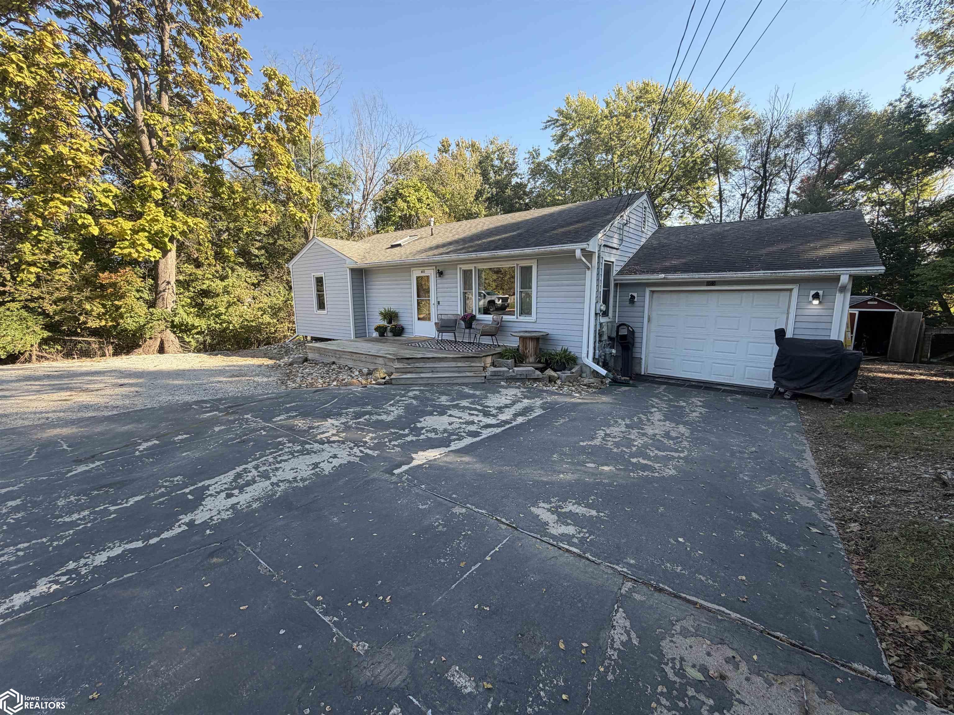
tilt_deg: -10.7
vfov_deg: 85.7
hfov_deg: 102.1
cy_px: 358
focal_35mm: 14
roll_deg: +0.5
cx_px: 477
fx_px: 386
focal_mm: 2.22
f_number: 2.2
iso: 50
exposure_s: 1/321
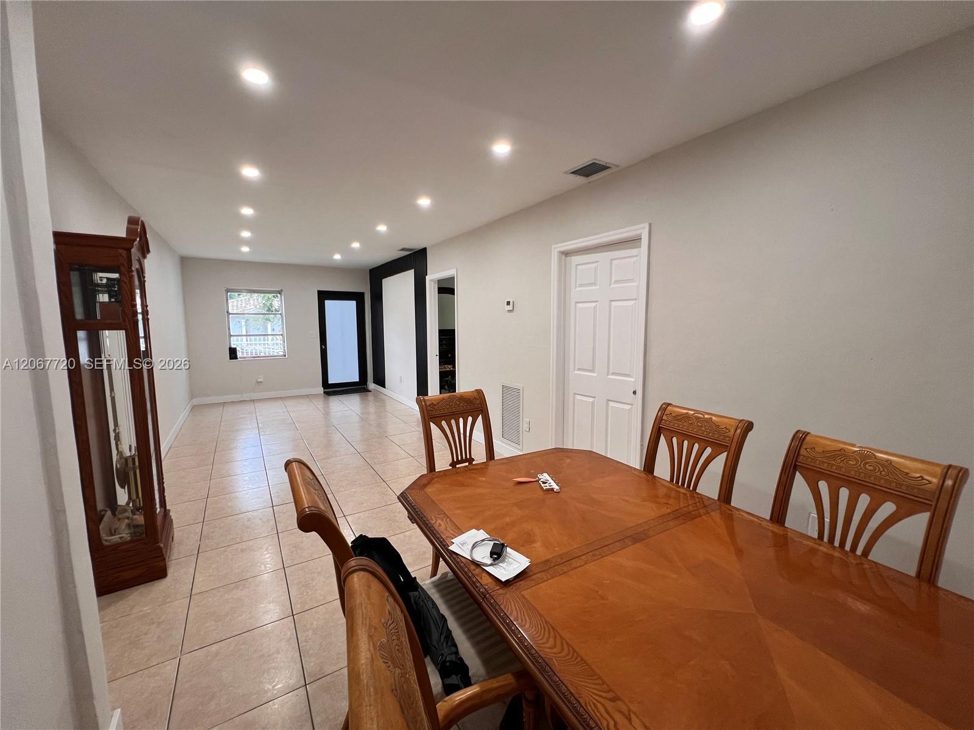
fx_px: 366
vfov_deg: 89.9
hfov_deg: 106.2
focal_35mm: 13
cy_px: 365
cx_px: 487
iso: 160
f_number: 1.8
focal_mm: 1.57
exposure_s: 1/120
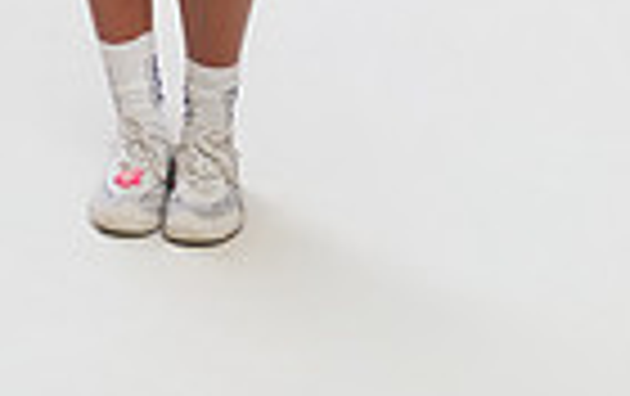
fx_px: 2752
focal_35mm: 160
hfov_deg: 13.0
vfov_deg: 7.6
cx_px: 130
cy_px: -594
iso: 640
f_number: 5.6
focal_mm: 49
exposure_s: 1/250
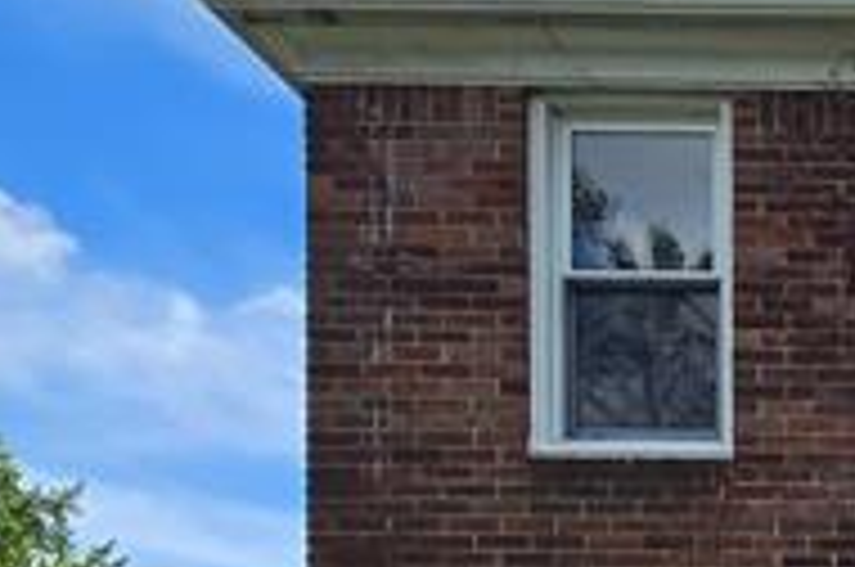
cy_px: 1112
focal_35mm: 73
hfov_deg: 21.1
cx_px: 1436
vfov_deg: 15.2
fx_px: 1731
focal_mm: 2.2
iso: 50
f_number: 2.2
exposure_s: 1/1756
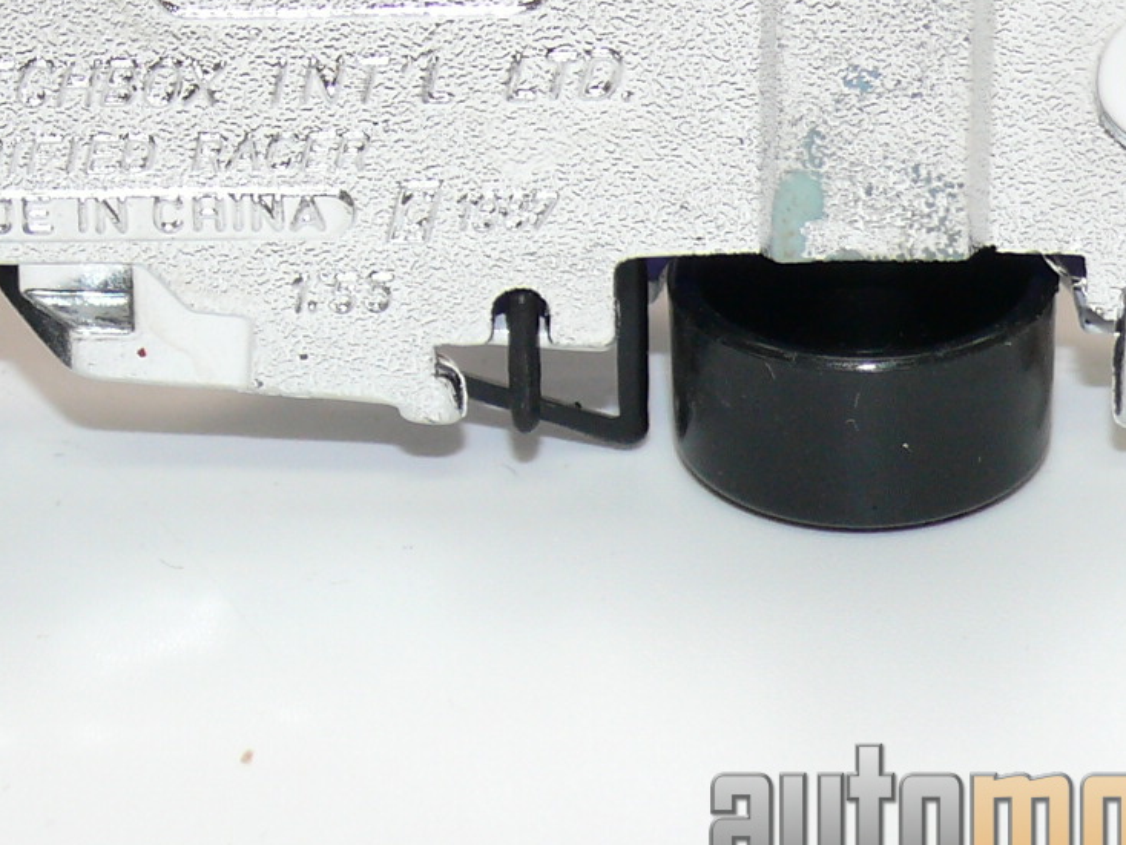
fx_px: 6313
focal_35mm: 194
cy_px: 28
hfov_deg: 10.2
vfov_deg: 7.6
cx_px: 356
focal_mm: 12.5
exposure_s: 1/30
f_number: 4
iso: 100
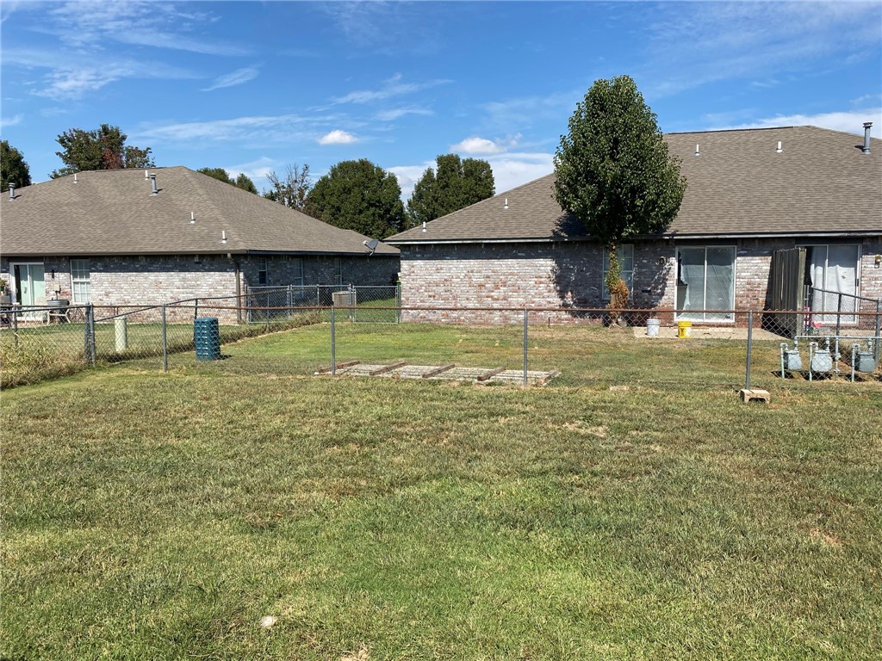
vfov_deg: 53.1
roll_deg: +0.5
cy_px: 330
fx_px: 662
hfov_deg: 67.3
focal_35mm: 26
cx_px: 441
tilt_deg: -4.1
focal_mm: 4.25
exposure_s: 1/2755
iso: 32
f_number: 1.8
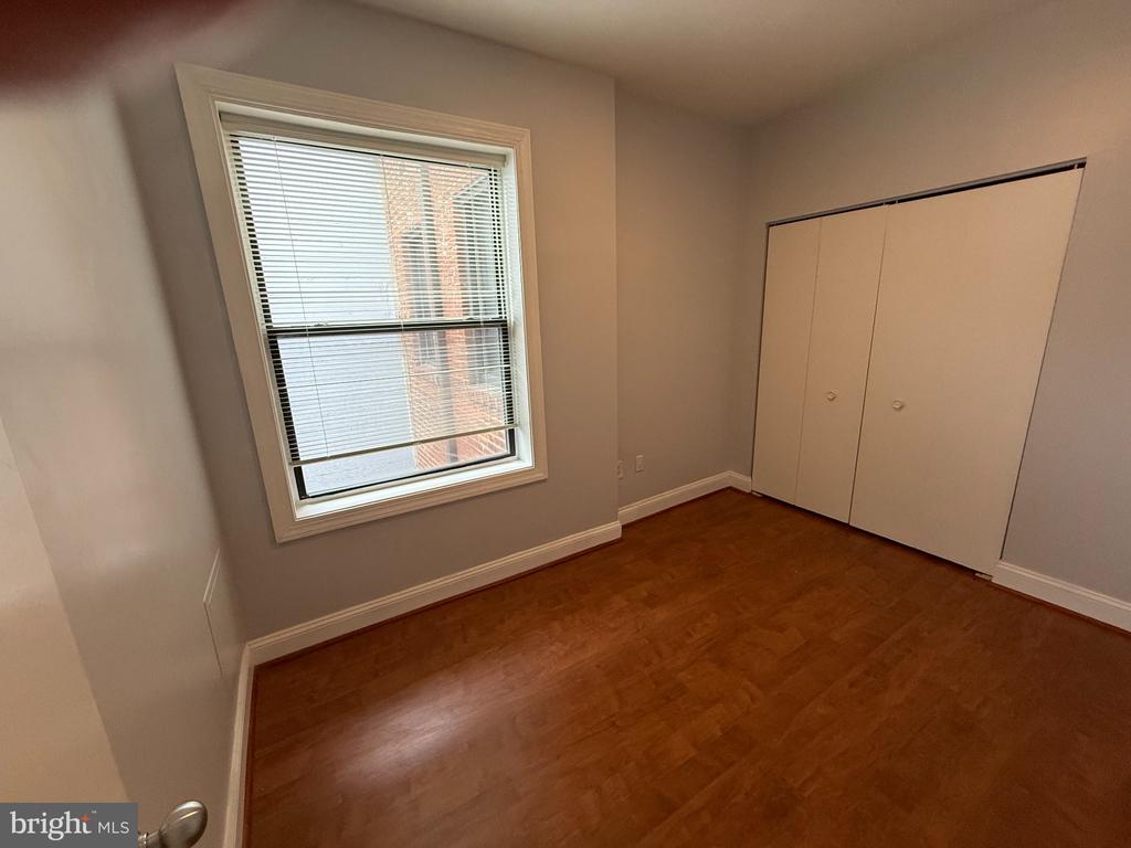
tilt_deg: -13.9
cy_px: 424
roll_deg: +2.0
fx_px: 457
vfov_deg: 85.7
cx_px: 566
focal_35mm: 14
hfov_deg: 102.1
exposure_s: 1/120
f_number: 2.2
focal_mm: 2.22
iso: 200
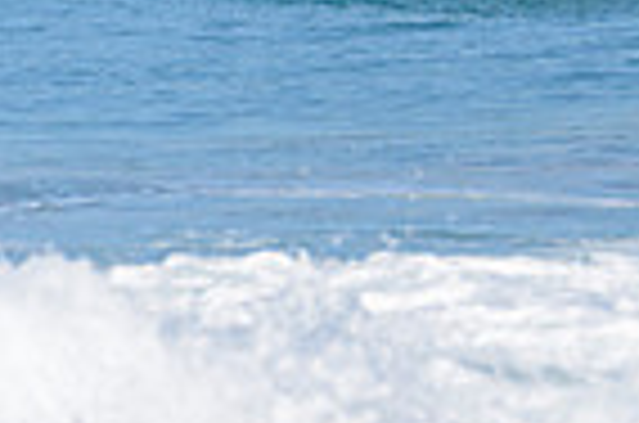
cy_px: -187
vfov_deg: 0.7
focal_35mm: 2048
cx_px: 792
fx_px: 36271
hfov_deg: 1.0
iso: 125
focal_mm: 500
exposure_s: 1/2000
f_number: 5.6
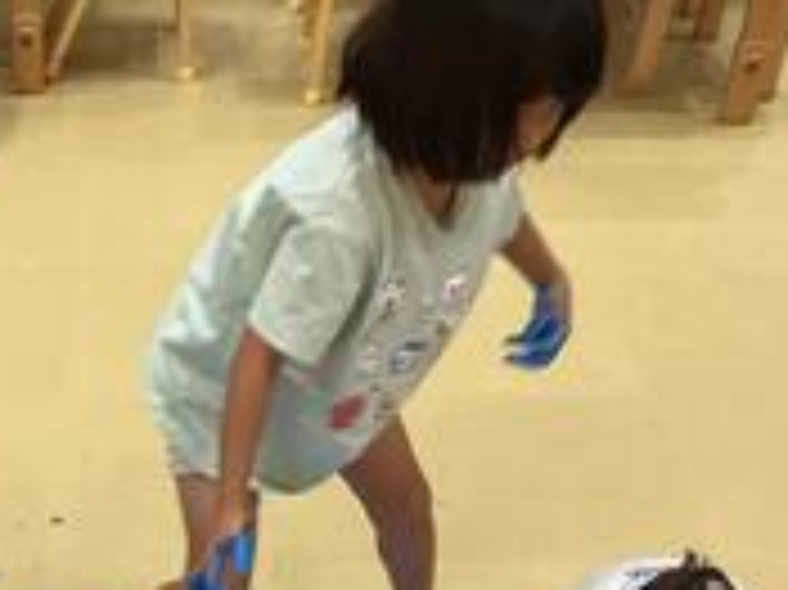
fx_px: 1820
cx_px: 54
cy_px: 840
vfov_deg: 17.0
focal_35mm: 80
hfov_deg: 23.7
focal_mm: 3.99
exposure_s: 1/50
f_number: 1.8
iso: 80
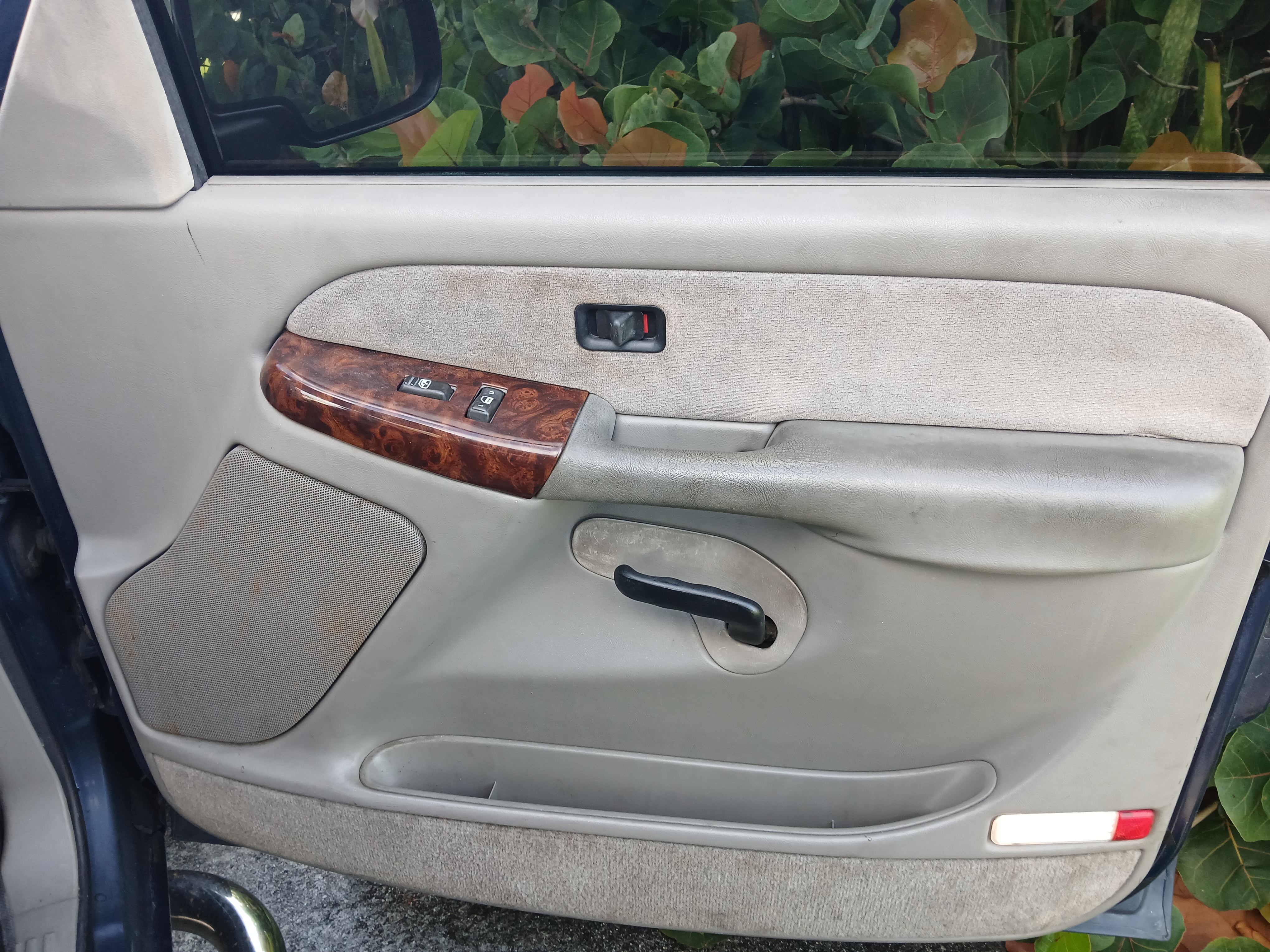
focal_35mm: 26
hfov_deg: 67.3
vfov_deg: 53.1
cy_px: 476
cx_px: 635
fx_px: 954
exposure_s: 1/60
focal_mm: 3.98
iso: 64
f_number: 1.8
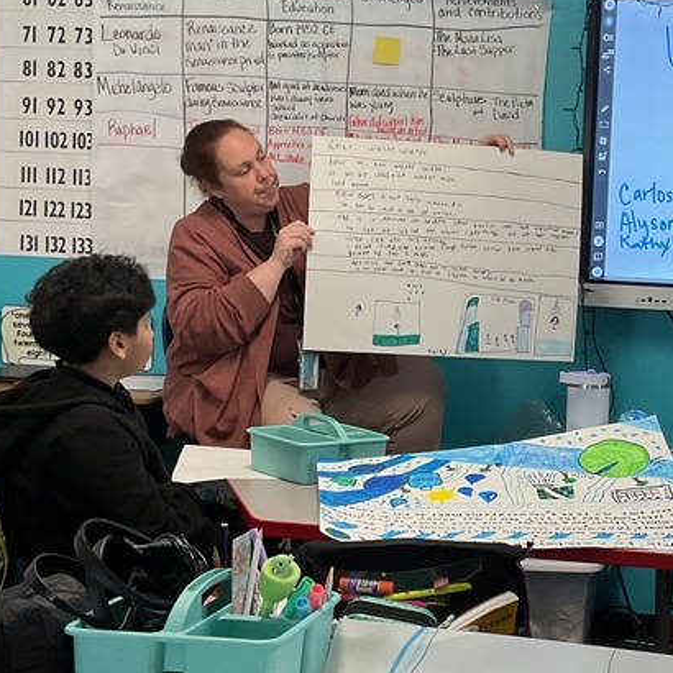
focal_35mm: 64
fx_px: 1408
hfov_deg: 26.0
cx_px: 609
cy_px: 373
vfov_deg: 26.9
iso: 50
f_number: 1.8
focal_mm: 3
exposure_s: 1/60
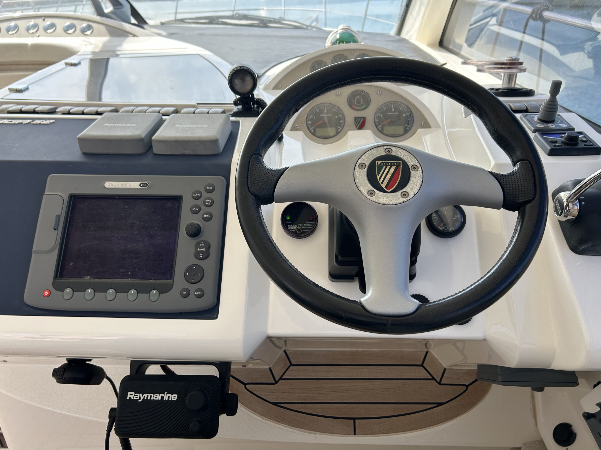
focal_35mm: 26
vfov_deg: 53.1
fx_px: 451
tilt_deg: -27.1
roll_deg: +0.6
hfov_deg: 67.3
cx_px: 300
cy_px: 225
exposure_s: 1/658
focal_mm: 5.7
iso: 50
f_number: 1.5
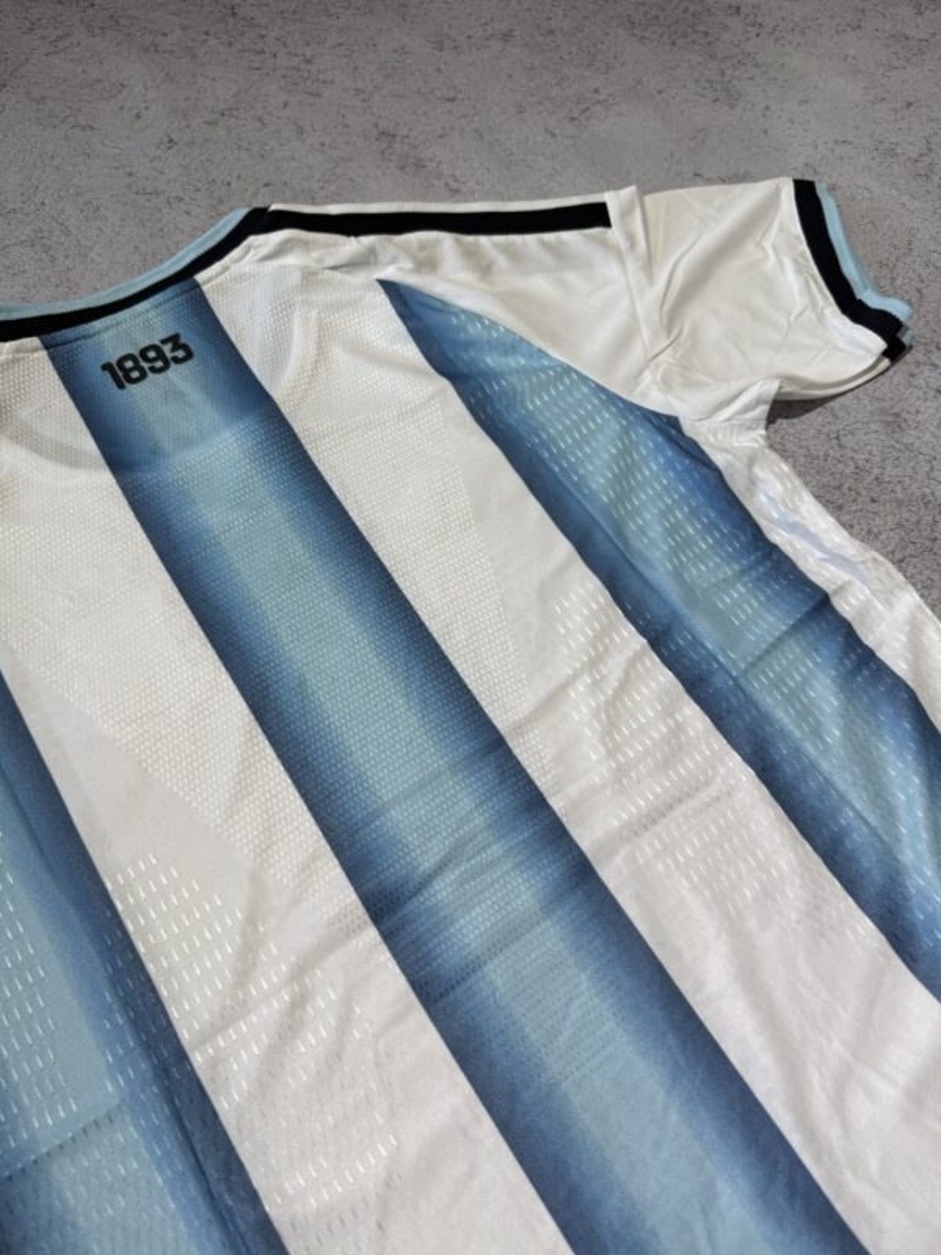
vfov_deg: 71.6
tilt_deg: -64.3
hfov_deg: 56.8
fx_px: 870
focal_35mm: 24
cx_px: 470
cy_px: 628
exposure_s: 1/100
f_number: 1.78
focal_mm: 6.76
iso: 50
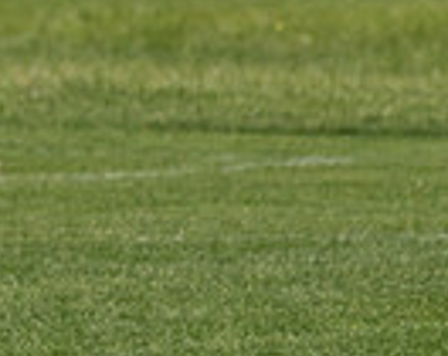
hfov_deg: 1.6
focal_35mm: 1238
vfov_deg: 1.2
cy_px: 142
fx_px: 16378
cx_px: -512
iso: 250
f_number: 5.6
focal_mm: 200
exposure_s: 1/1600
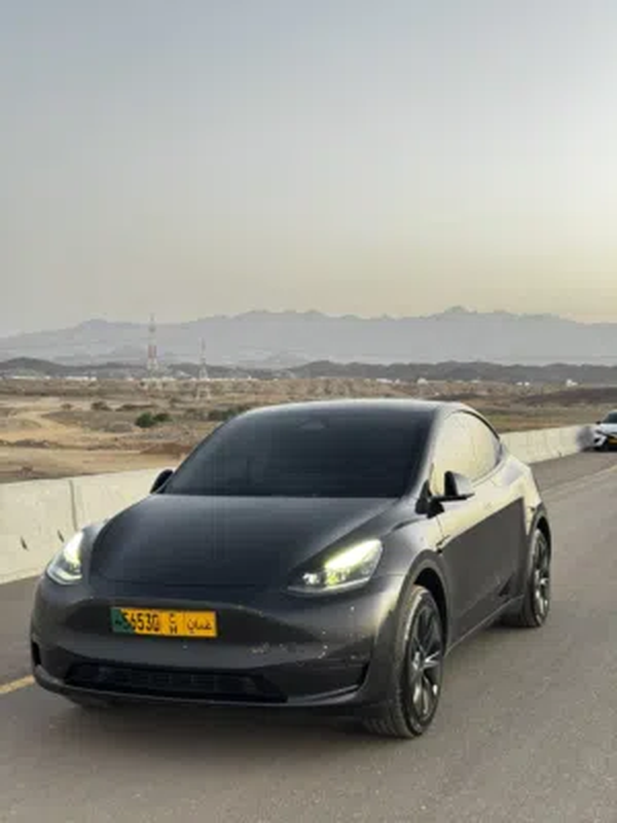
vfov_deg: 39.7
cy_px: 412
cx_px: 308
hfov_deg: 30.3
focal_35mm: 48
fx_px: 1141
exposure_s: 1/33
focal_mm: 6.76
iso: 200
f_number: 1.78
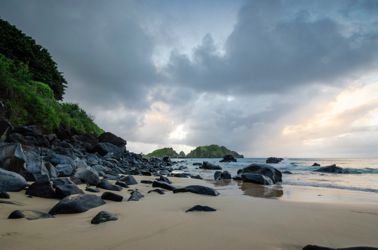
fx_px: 173
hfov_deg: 95.1
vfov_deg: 71.8
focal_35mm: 16
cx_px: 189
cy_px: 125
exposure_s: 1/20
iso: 200
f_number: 11
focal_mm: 11
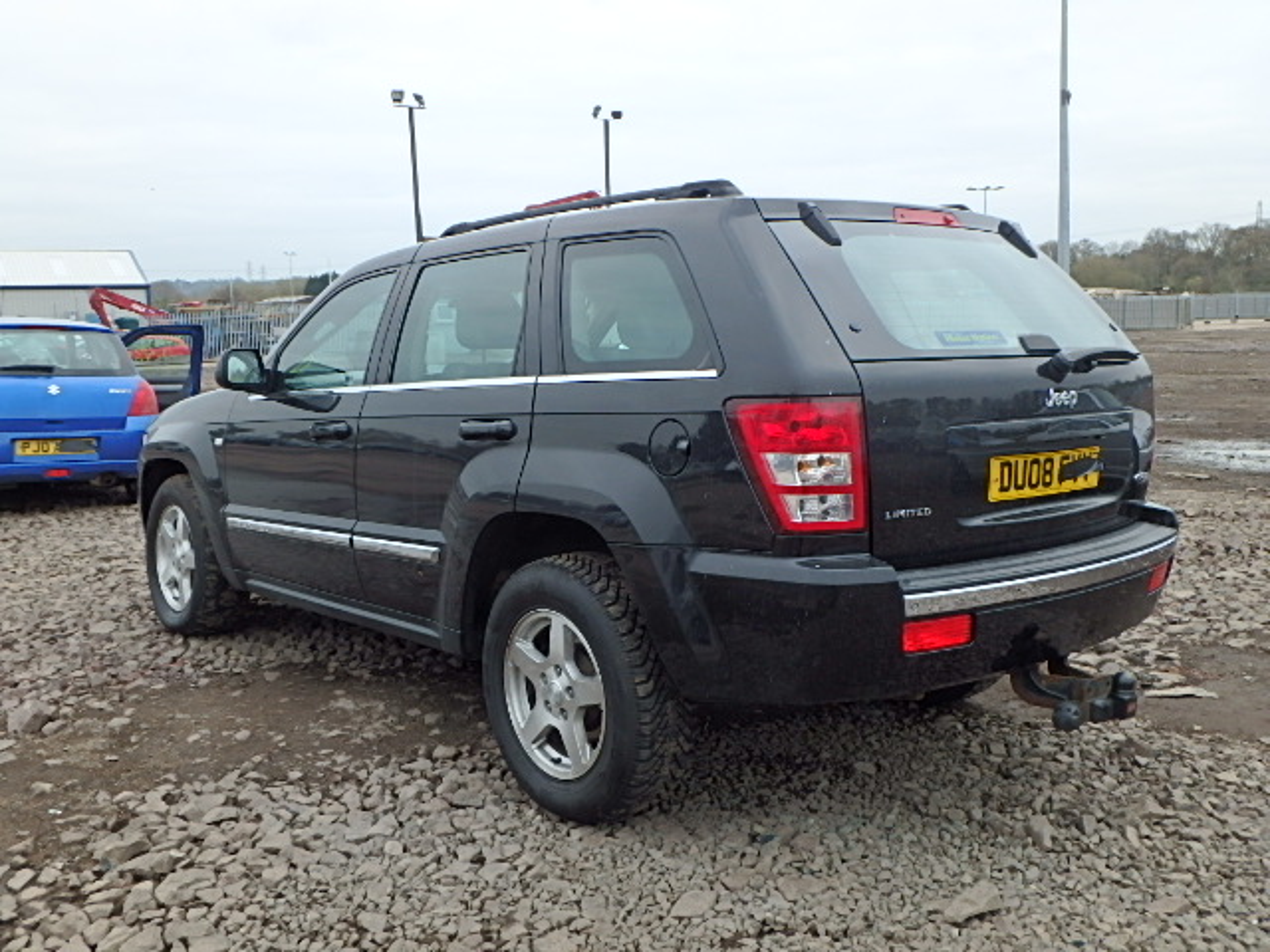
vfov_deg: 41.8
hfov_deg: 54.0
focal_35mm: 34
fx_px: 1247
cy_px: 476
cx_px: 635
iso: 125
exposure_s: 1/320
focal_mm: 6
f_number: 4.9
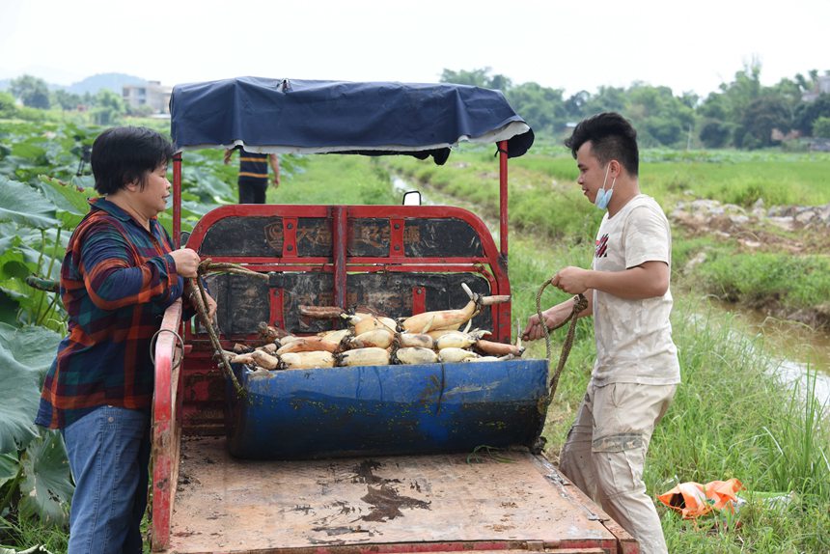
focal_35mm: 78
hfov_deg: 26.0
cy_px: 277
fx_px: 1799
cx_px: 415
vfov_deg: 17.5
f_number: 6.3
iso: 400
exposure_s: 1/400
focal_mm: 78
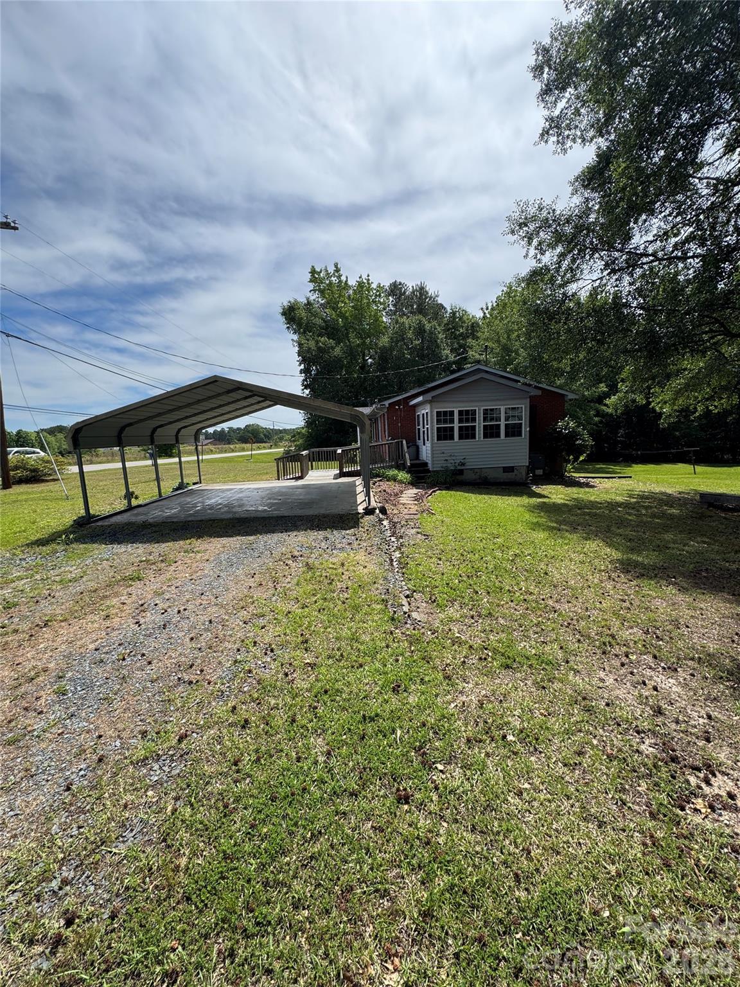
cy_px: 494
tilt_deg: -9.3
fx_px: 399
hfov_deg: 85.7
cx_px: 370
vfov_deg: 102.1
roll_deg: +3.6
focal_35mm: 14
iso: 50
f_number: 2.2
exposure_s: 1/1323
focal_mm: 2.22
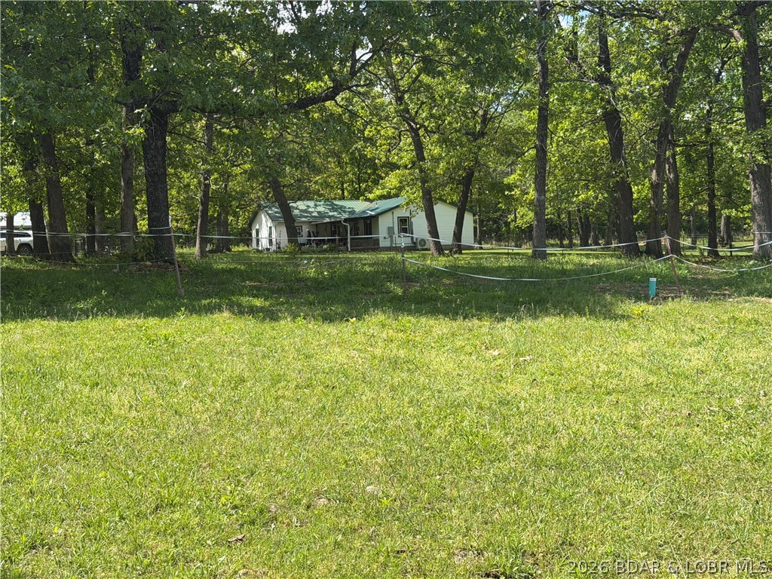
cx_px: 386
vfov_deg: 30.3
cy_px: 290
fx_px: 1070
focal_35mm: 48
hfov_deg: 39.7
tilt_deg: -1.9
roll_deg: +3.0
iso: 64
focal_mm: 6.76
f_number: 1.78
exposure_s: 1/1980
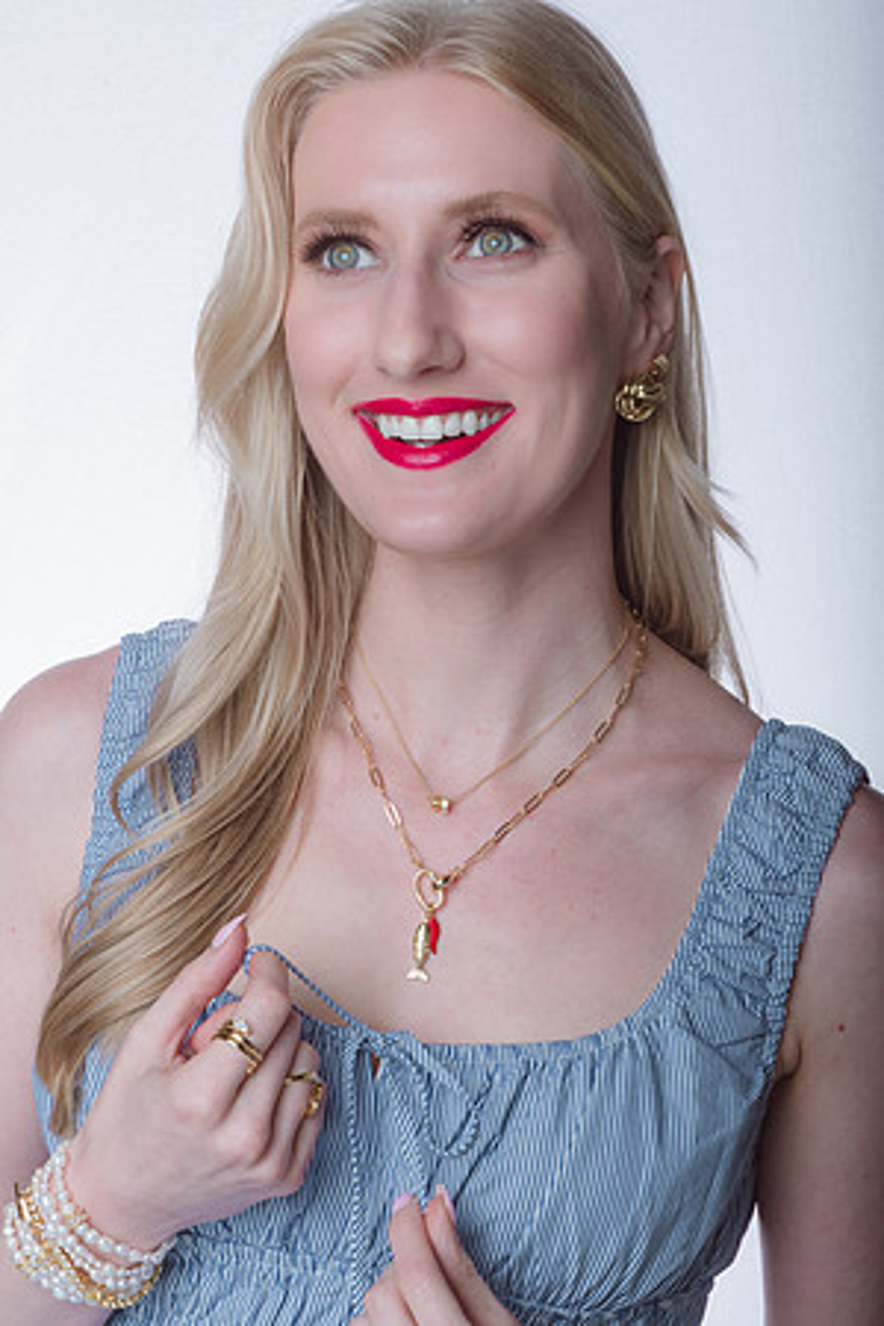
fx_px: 3867
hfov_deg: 13.0
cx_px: 442
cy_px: 663
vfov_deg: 19.5
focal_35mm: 105
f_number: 36
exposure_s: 1/250
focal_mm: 105
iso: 400
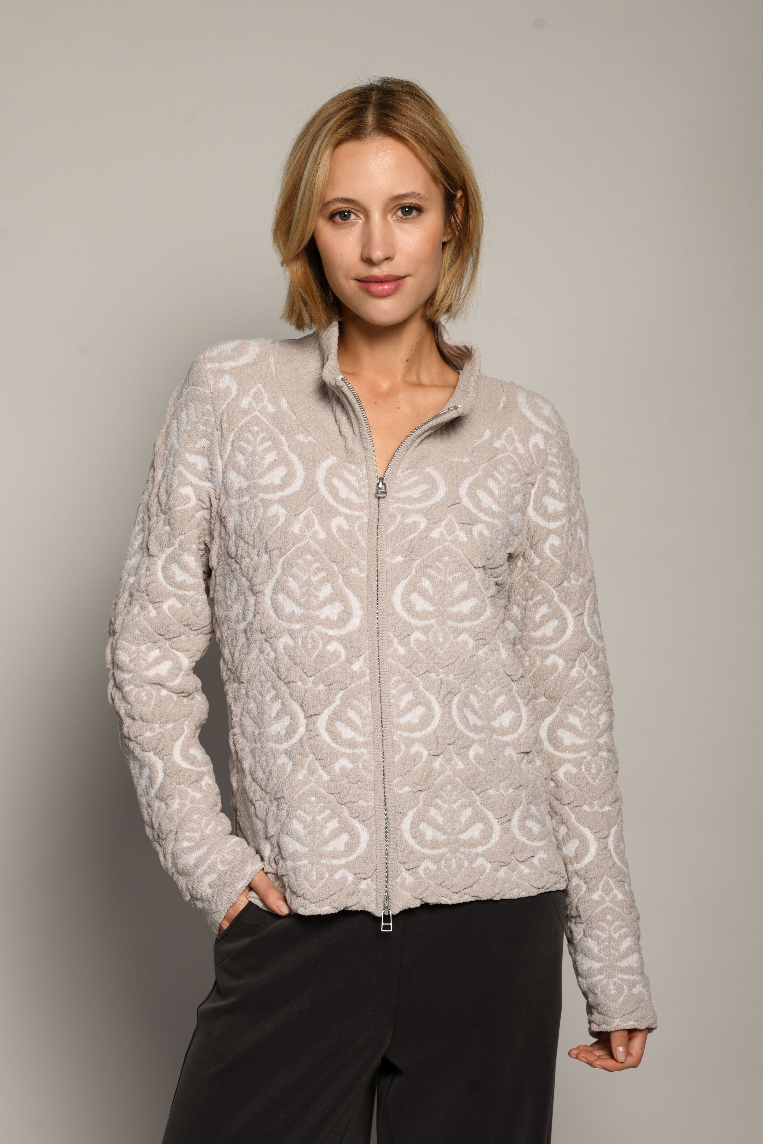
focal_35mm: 85
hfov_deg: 16.1
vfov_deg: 23.9
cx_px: 382
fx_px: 2702
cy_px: 572
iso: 100
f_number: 8
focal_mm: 85
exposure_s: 1/160
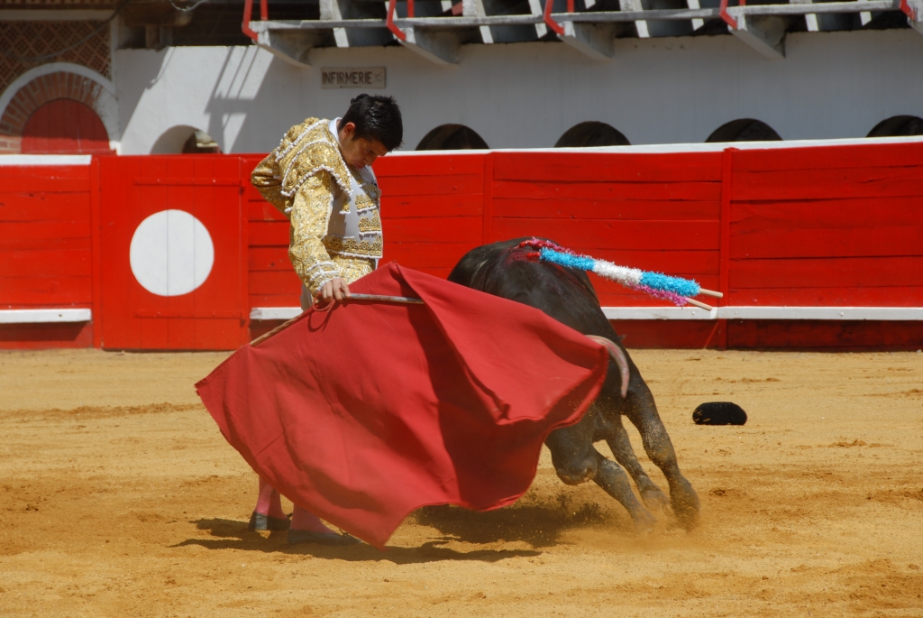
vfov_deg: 6.1
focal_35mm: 225
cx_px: 462
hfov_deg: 9.1
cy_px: 309
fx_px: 5774
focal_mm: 150
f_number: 9.5
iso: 100
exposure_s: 1/250
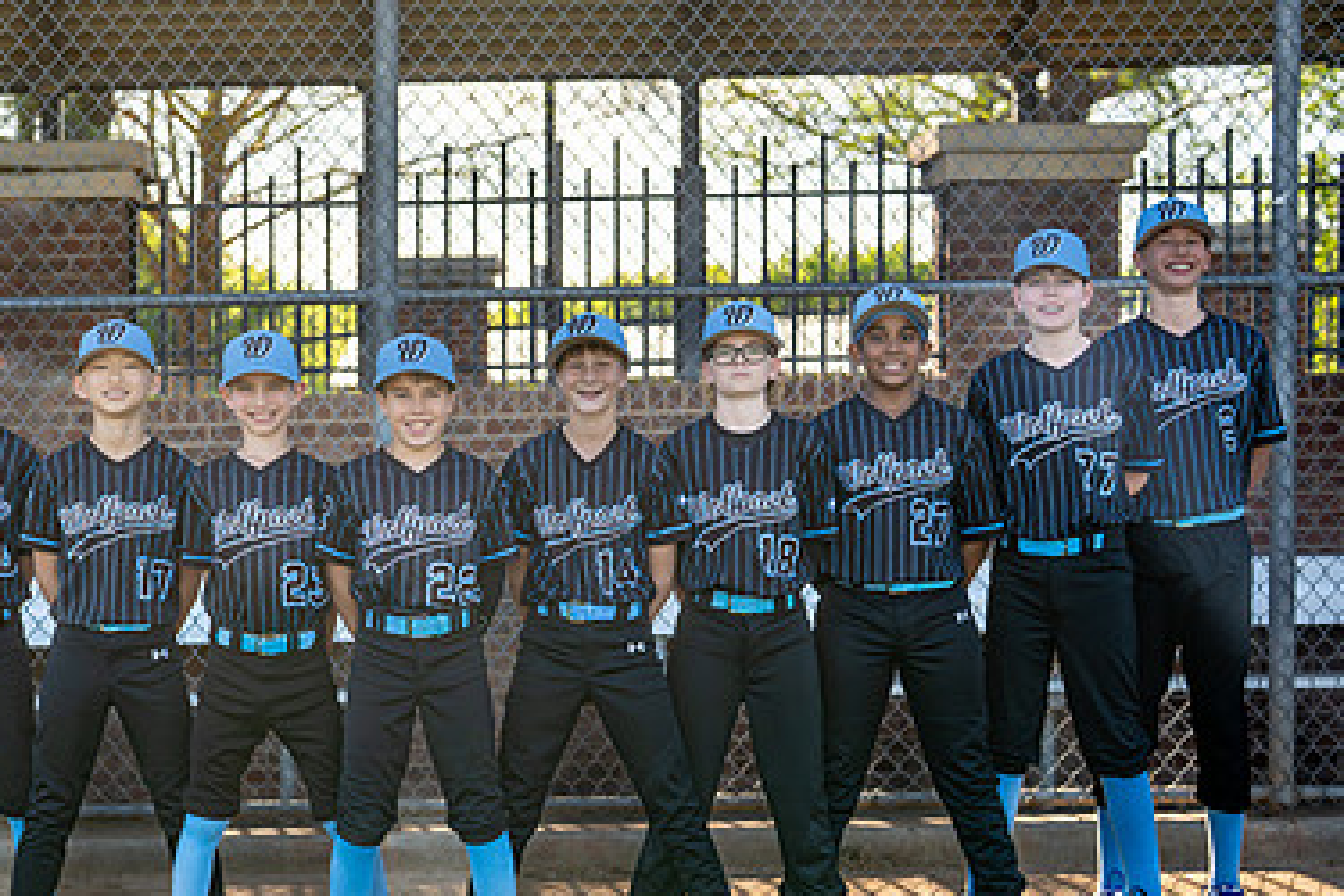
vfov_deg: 16.6
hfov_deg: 24.5
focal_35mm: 82
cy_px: 598
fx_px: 3061
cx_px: 368
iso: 125
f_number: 2.5
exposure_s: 1/1000
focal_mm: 50
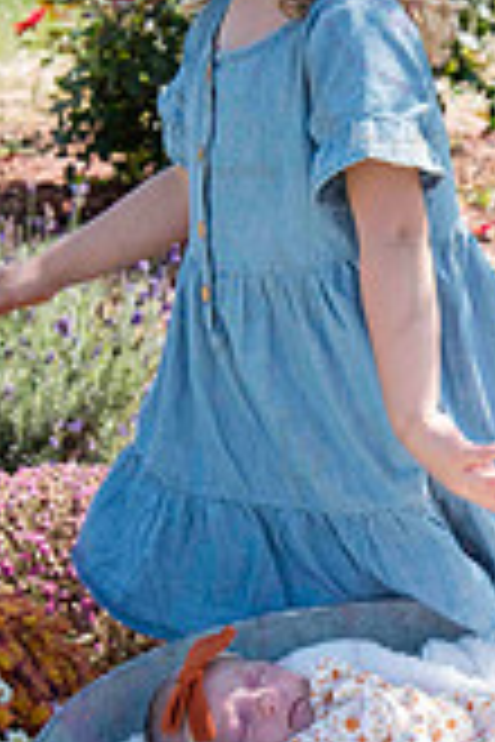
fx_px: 2929
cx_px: 410
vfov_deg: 14.4
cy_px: 441
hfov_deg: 9.6
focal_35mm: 142
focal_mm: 52
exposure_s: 1/320
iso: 400
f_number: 7.1
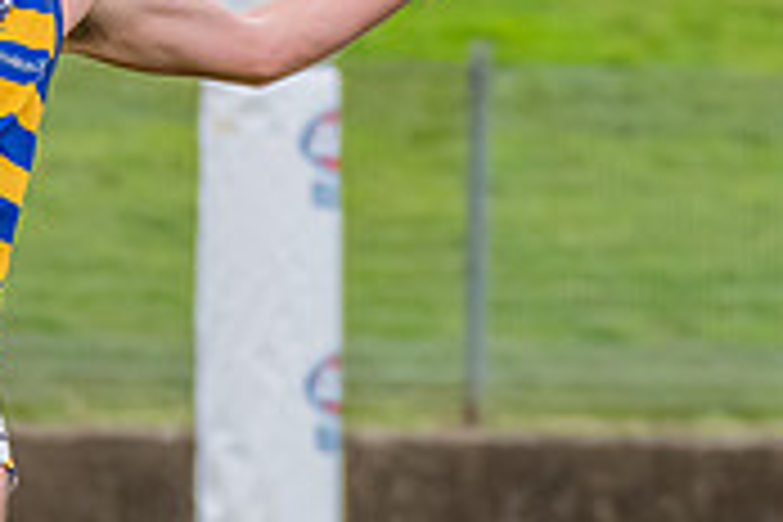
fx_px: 28447
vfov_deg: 1.1
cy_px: 285
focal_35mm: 1308
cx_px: -104
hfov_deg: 1.6
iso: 1800
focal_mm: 280
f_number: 5.6
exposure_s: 1/1600
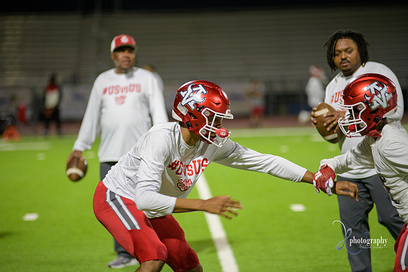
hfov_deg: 12.1
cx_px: 204
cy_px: 136
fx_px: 1927
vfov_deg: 8.1
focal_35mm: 170
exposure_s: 1/250
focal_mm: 170
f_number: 2.8
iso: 1250
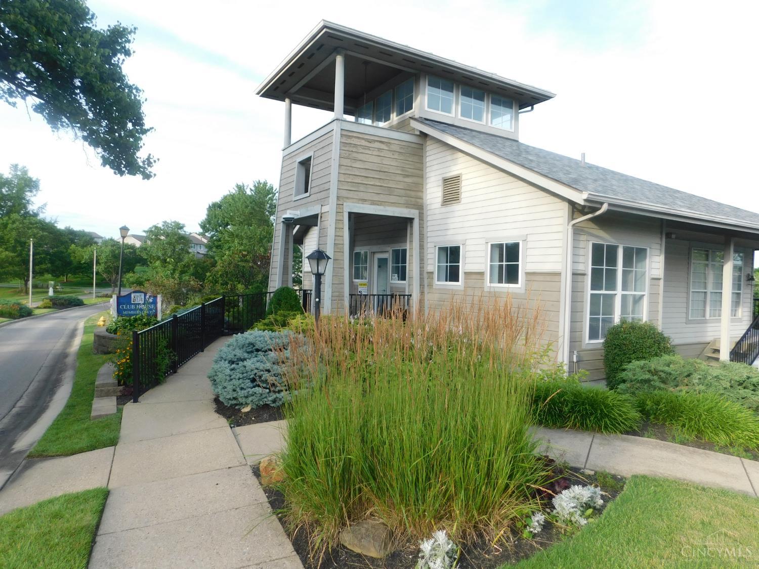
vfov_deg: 58.9
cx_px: 380
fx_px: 504
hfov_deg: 73.9
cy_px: 284
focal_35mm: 23
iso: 125
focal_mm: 4
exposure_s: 1/320
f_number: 3
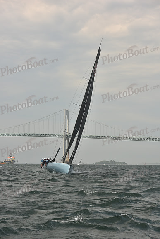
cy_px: 120
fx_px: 520
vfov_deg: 26.0
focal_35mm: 78
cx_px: 80
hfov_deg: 17.5
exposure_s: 1/640
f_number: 6.3
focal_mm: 78
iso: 250
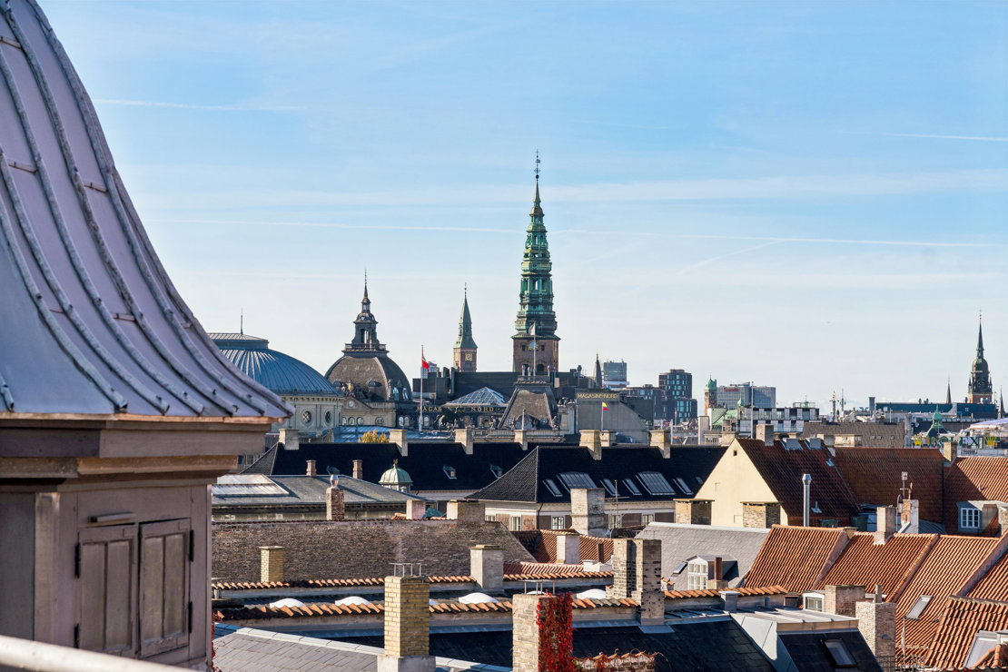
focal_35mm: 88
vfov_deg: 15.4
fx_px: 2478
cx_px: 504
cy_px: 336
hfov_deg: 23.0
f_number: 8
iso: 200
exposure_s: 1/800
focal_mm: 59
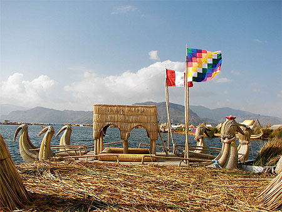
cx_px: 141
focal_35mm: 36
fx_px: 293
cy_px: 106
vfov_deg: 39.7
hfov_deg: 51.3
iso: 50
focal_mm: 6
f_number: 4
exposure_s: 1/640
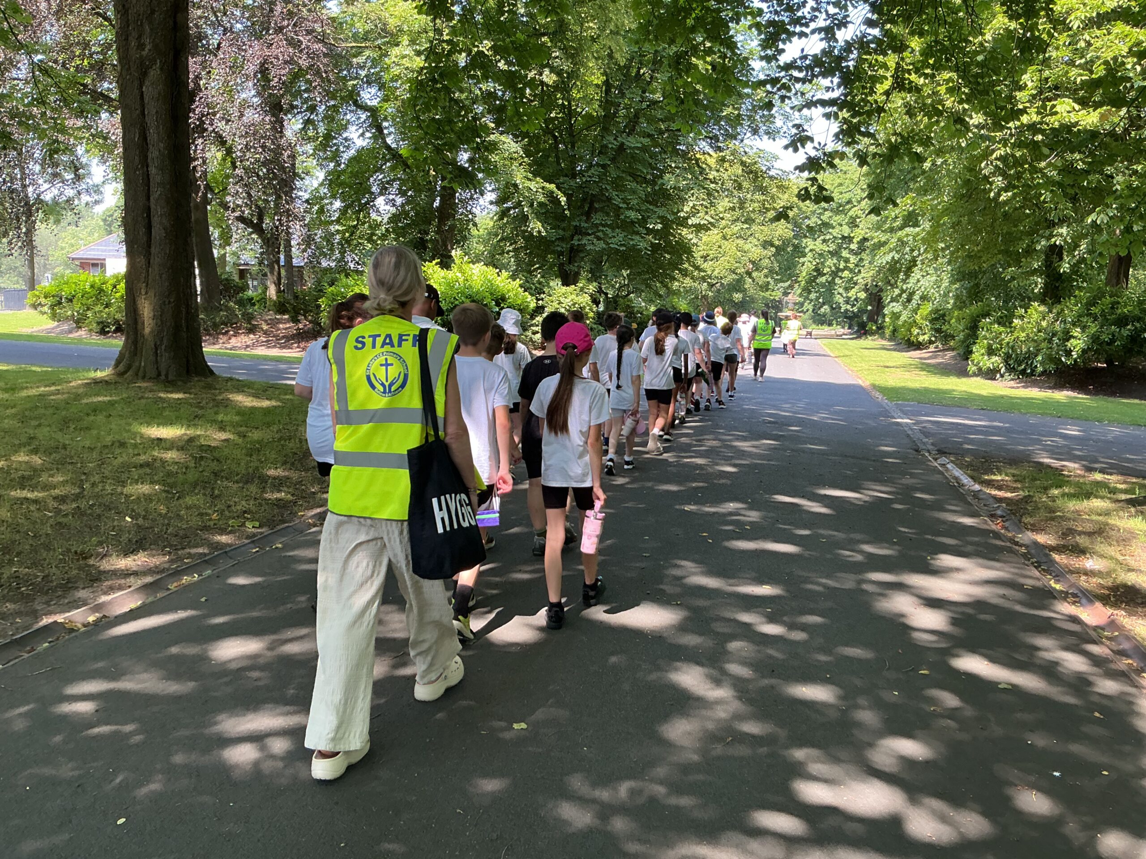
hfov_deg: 61.7
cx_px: 573
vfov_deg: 48.2
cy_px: 430
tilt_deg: -4.7
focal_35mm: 29
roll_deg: -0.2
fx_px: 960
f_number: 1.8
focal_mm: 3
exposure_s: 1/120
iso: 25
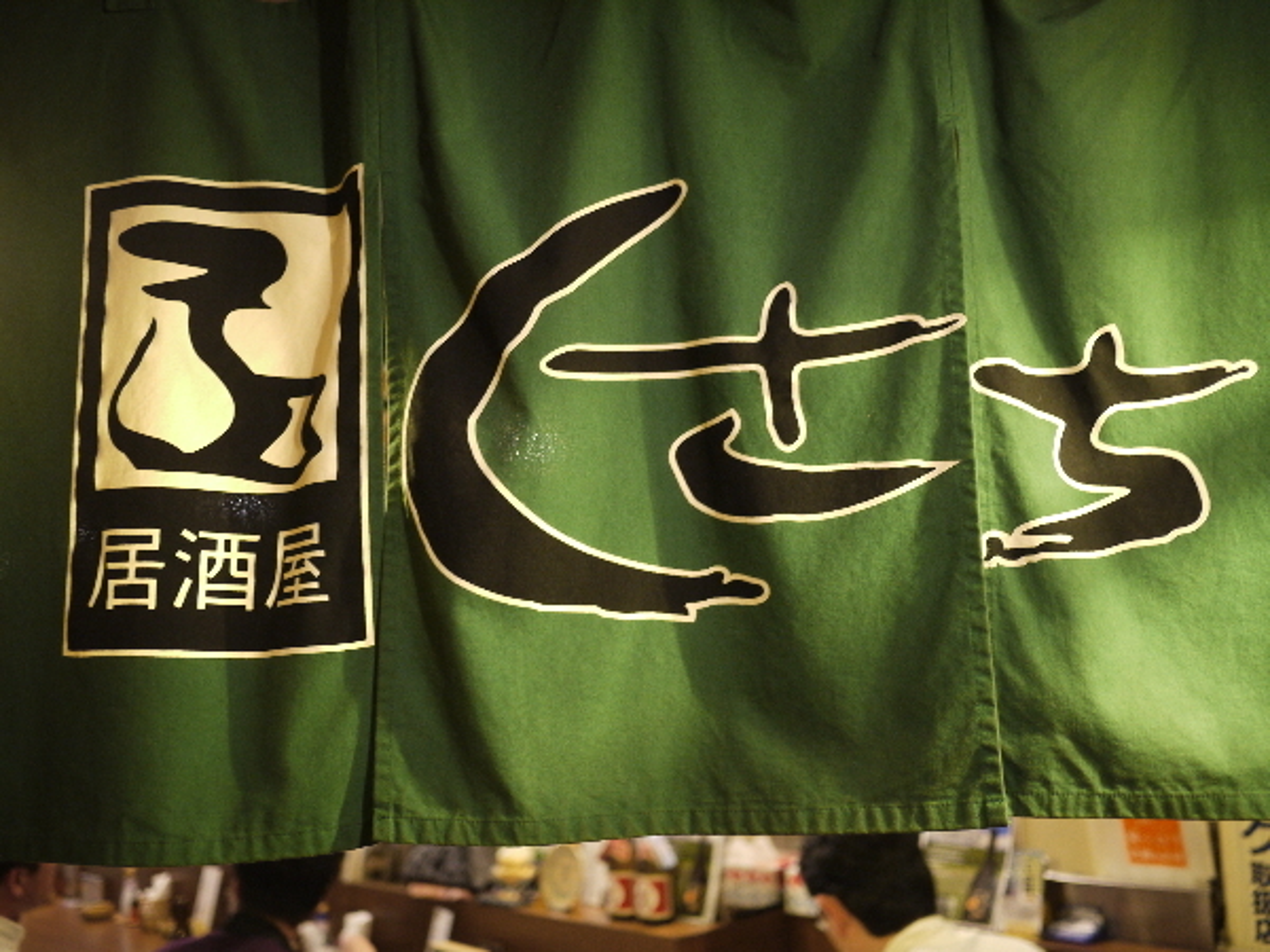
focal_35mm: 40
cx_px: 635
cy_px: 476
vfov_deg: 36.0
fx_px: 1468
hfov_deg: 46.8
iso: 400
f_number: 1.7
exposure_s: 1/20
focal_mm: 20
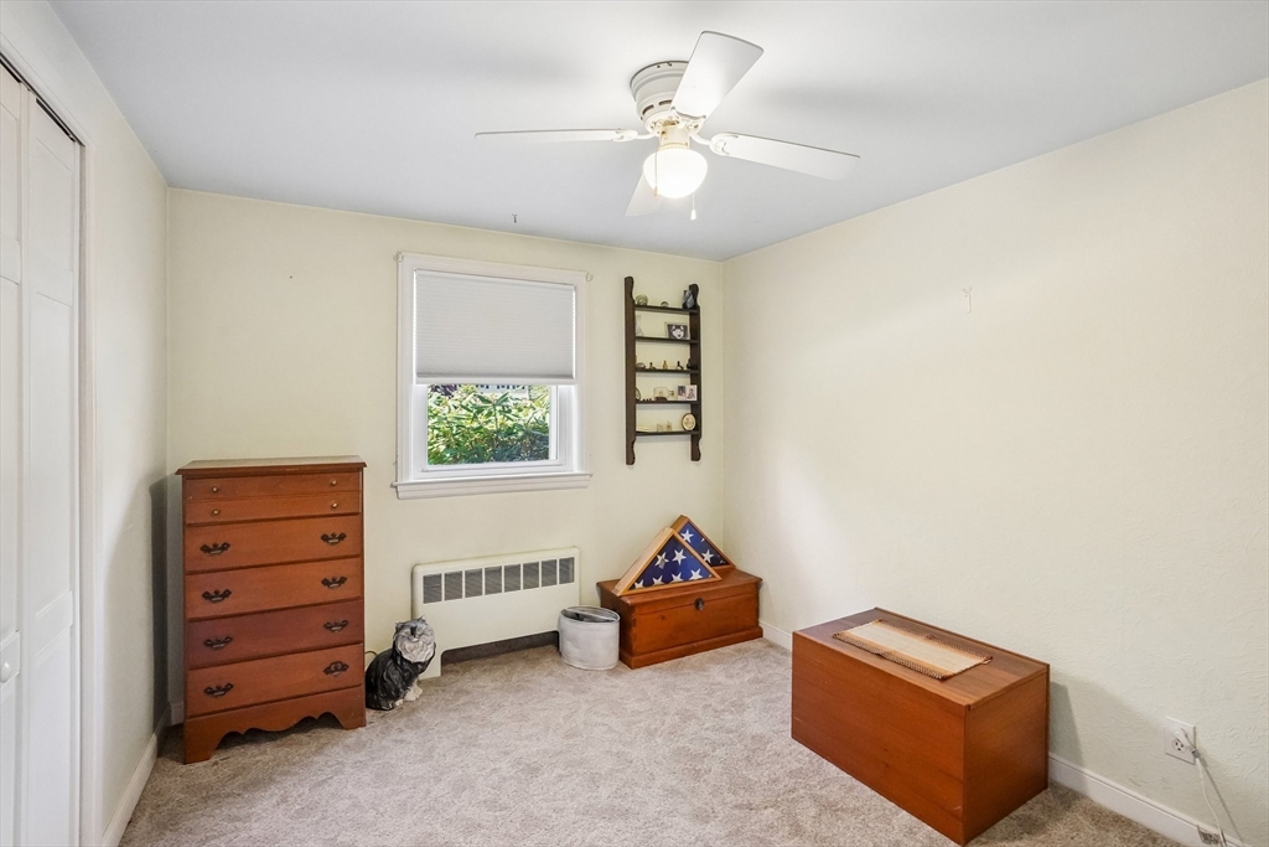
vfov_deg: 73.8
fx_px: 564
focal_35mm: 16
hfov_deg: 96.7
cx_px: 634
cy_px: 424
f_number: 9
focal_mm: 16
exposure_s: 1/30
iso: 5000
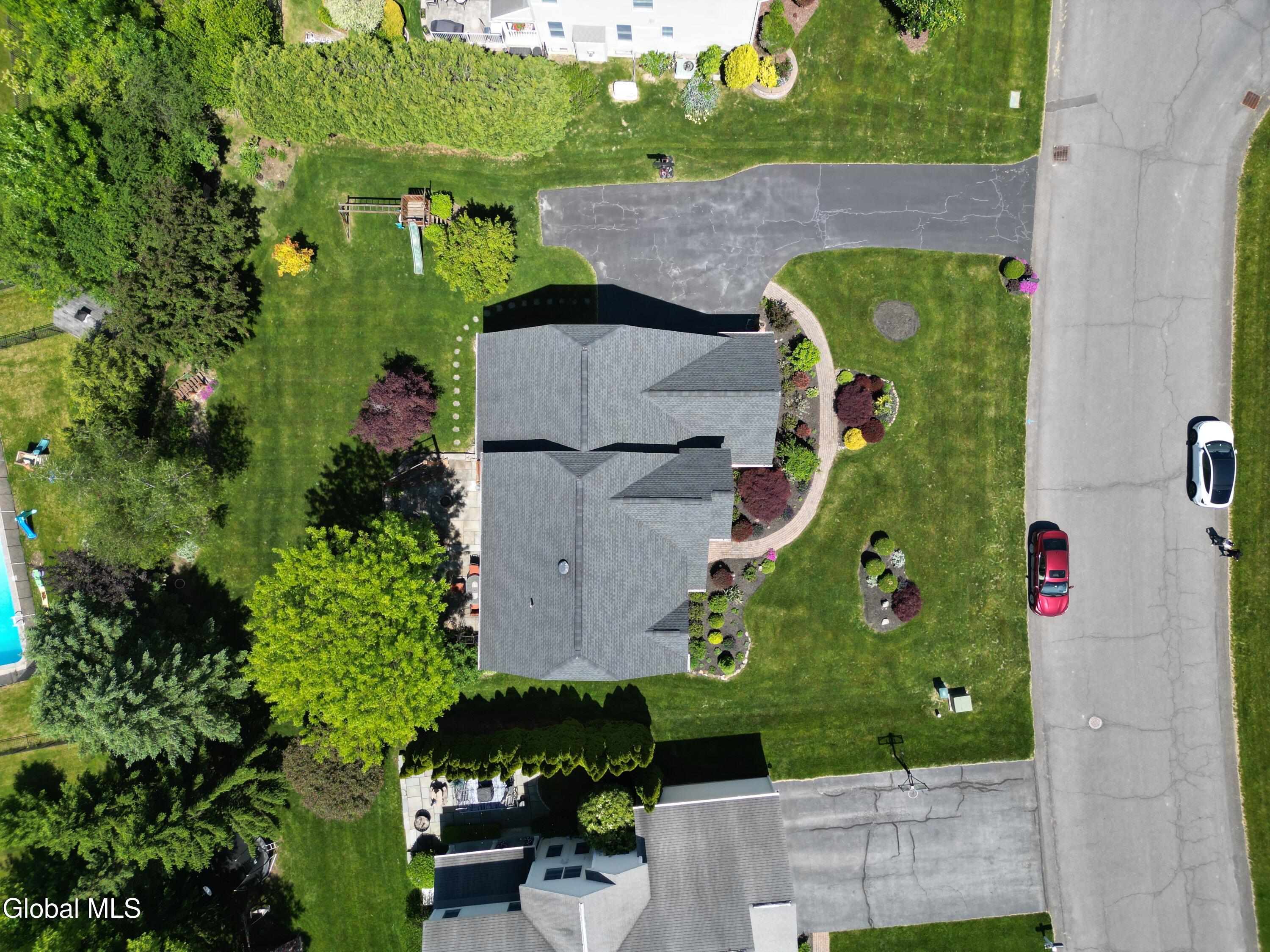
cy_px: 476
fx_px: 881
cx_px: 635
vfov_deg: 56.8
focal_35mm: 24
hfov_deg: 71.6
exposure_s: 1/1600
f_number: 1.7
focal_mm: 6.72
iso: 100
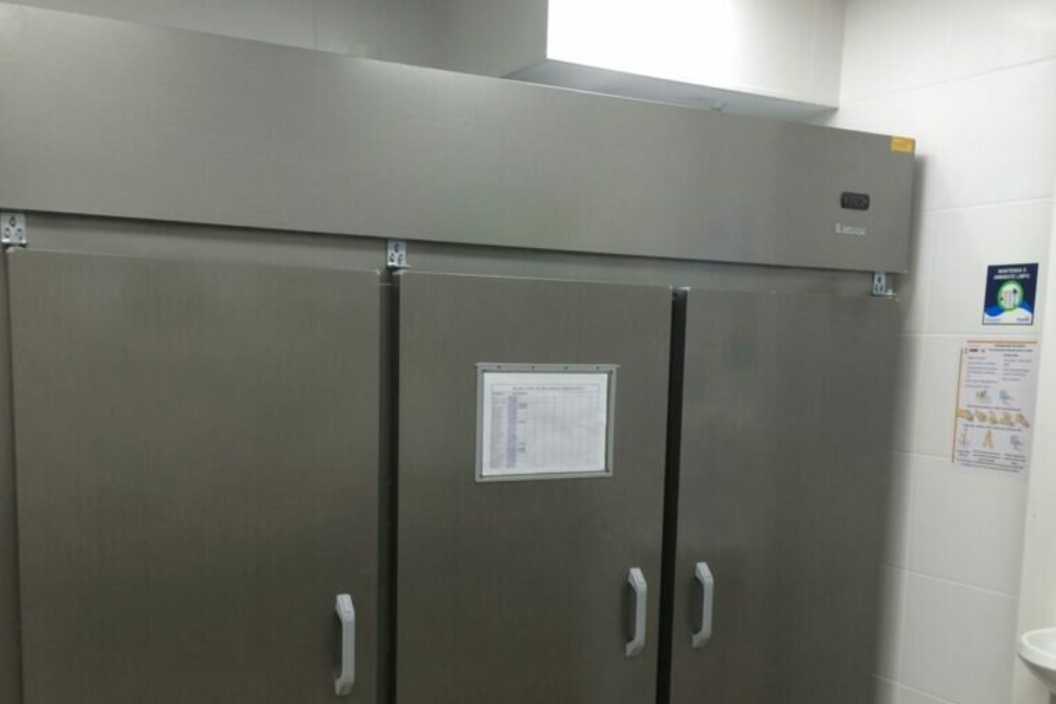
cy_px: 485
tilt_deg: -8.4
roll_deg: -1.3
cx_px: 532
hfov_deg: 50.7
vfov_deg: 34.6
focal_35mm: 38
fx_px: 1115
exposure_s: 1/30
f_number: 2.2
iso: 40
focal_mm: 4.15
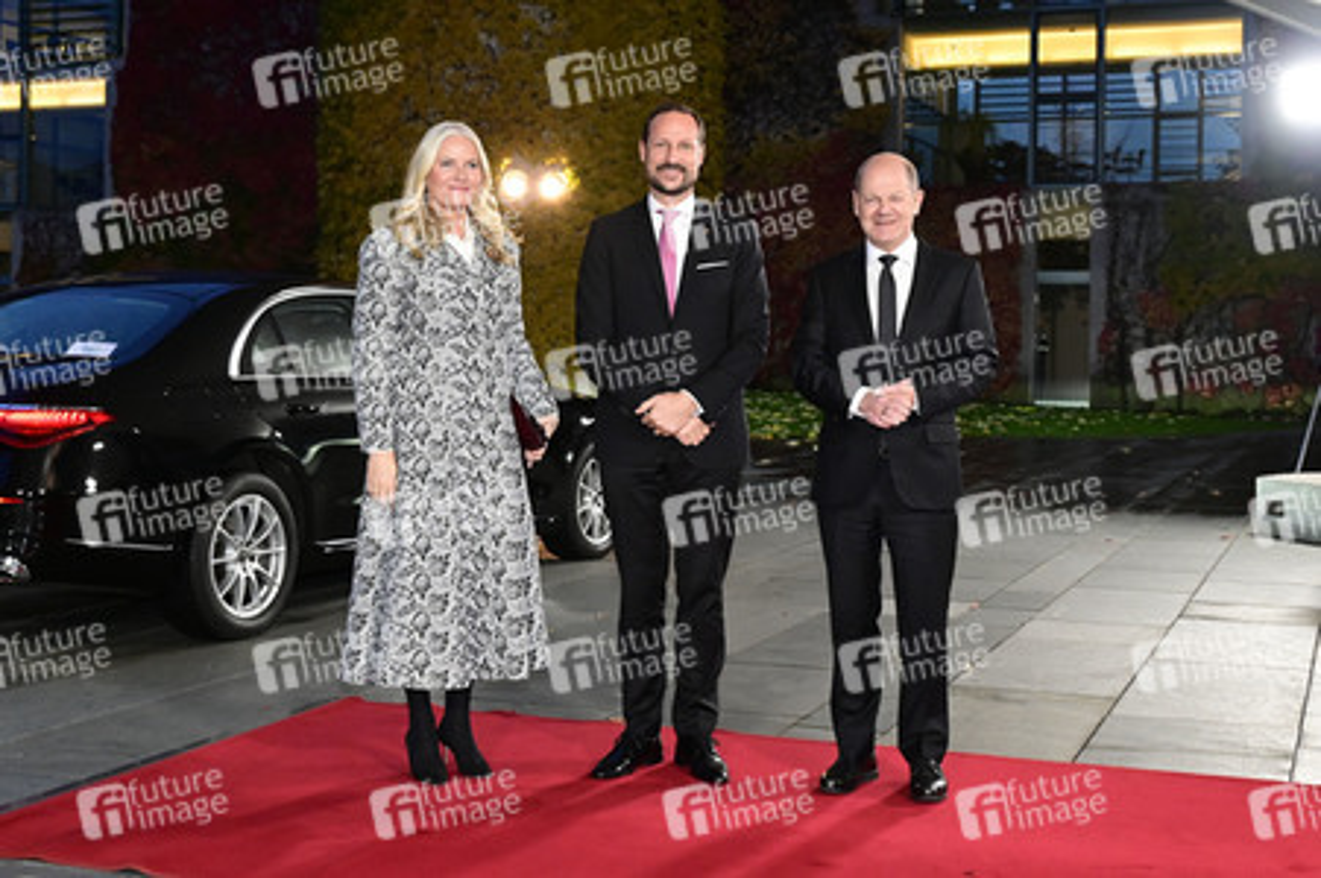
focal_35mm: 37
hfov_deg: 51.9
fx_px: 1357
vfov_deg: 35.9
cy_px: 439
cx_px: 660
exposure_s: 1/200
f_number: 5
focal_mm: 37
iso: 5000
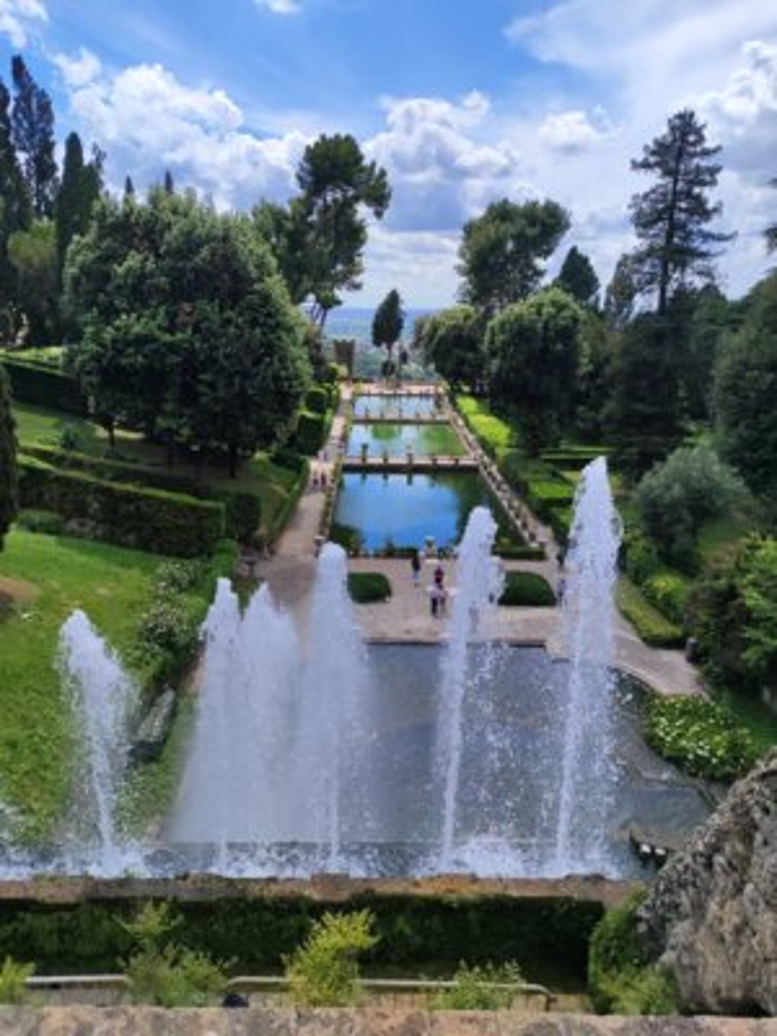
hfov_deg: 56.8
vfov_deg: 71.6
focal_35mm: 24
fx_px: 718
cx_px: 388
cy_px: 518
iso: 50
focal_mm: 5.89
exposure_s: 1/1226
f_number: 1.89
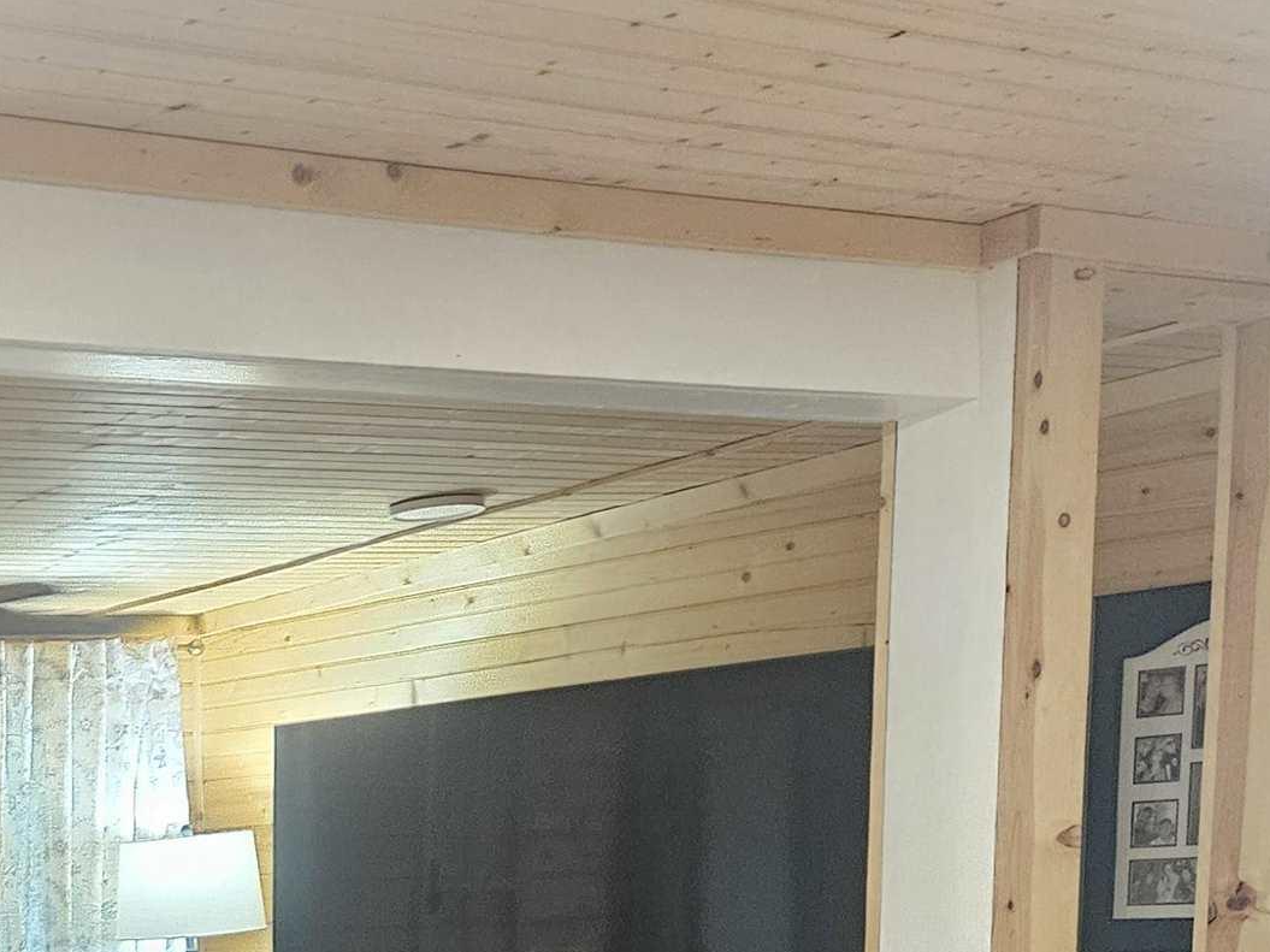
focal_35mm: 67
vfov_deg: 19.7
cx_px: -255
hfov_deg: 25.9
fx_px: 2458
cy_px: 1326
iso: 640
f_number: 1.8
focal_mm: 5.4
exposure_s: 1/24
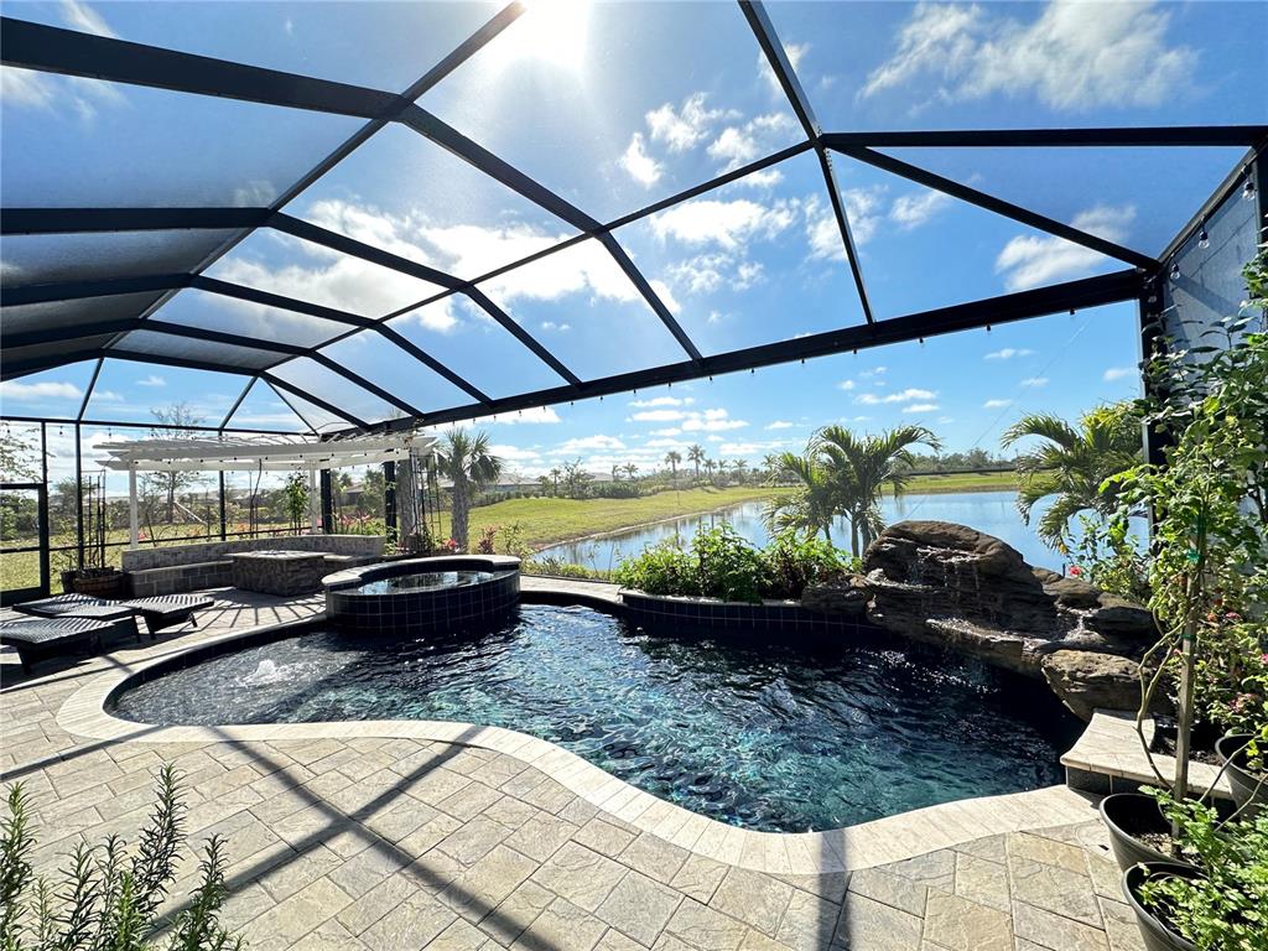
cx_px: 634
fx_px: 513
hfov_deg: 102.1
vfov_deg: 85.7
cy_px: 476
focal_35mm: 14
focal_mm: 2.22
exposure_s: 1/387
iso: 40
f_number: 2.2
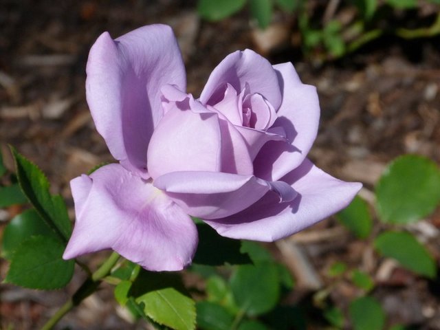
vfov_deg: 5.6
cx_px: 220
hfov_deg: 7.5
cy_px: 165
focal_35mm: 265
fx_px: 3368
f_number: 5.6
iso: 200
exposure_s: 1/1000
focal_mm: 47.7
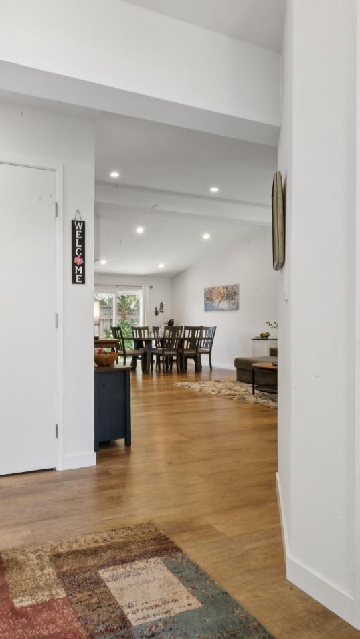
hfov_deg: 47.4
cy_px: 330
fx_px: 390
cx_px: 84
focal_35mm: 23
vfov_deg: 78.7
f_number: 22
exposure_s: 1/2
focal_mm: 14
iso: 250
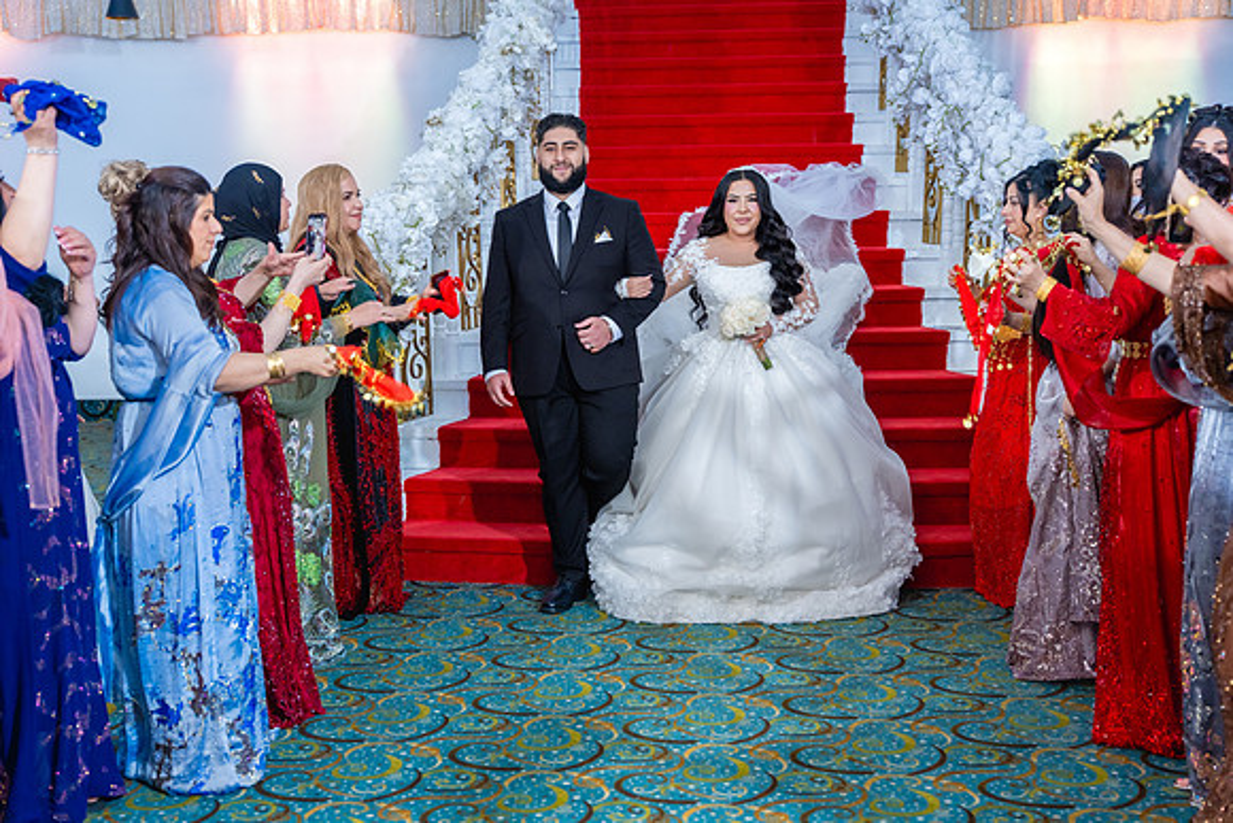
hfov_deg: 41.1
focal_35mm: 48
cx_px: 616
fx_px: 1644
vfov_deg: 28.1
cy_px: 412
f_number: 2.8
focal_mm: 48
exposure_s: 1/160
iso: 800
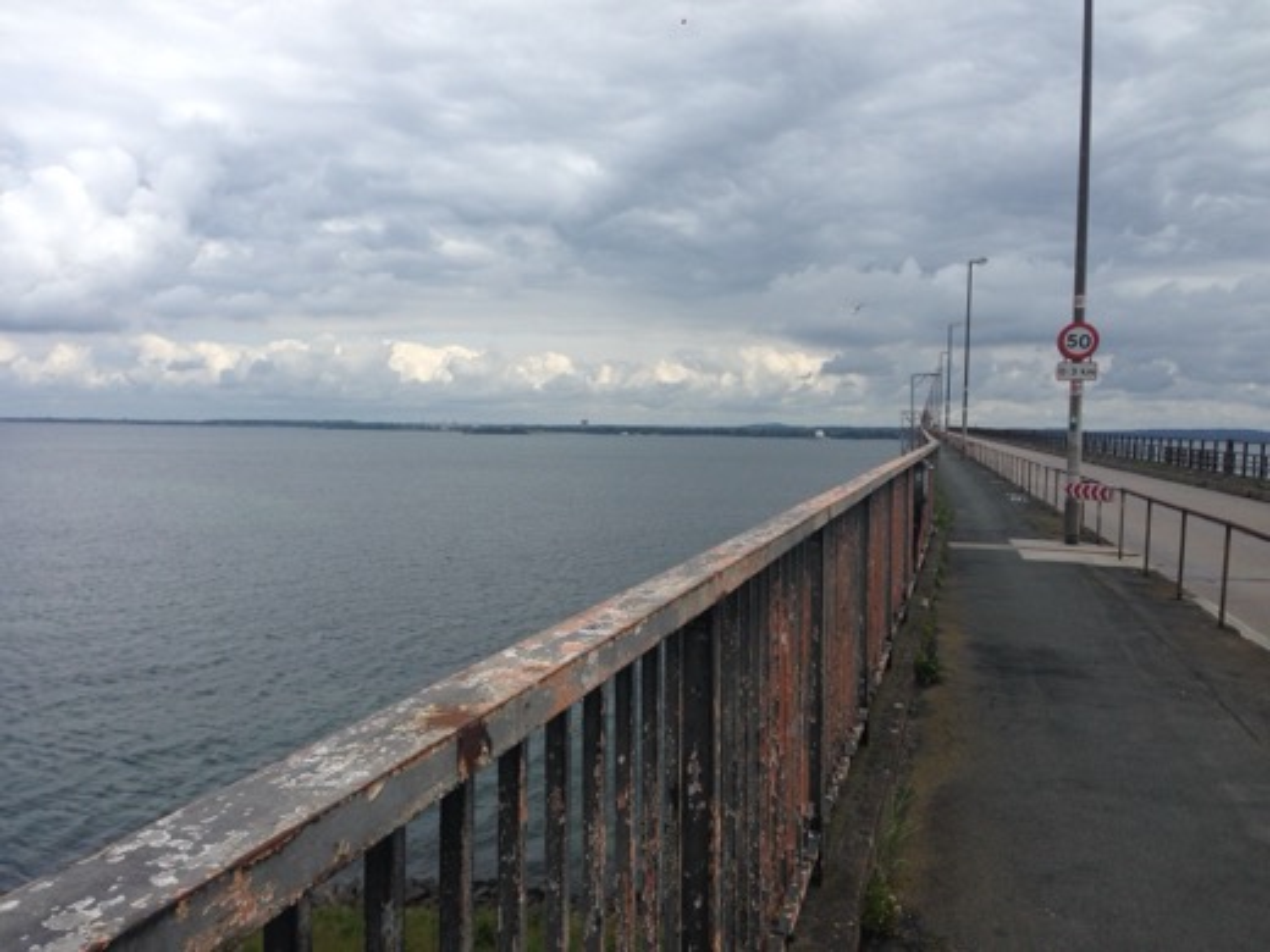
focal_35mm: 33
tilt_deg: -2.3
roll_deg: -1.9
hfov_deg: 55.4
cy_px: 476
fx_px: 1211
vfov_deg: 42.9
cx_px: 635
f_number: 2.4
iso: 50
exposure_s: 1/2358
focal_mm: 4.12
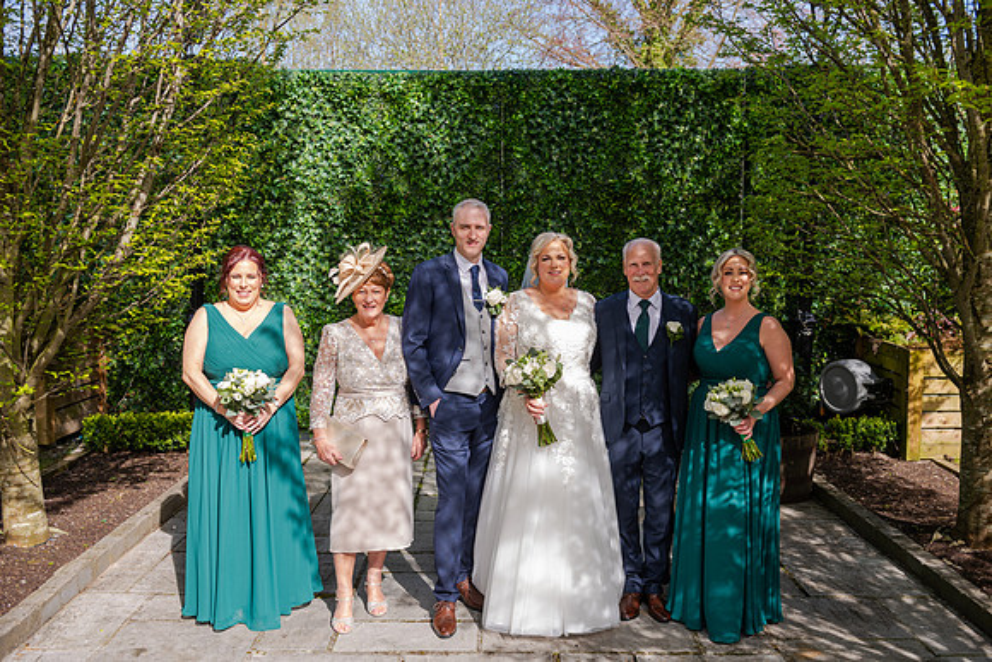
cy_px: 331
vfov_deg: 38.9
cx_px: 496
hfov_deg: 55.8
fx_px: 937
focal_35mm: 34
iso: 100
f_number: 5
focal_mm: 34
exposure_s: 1/250
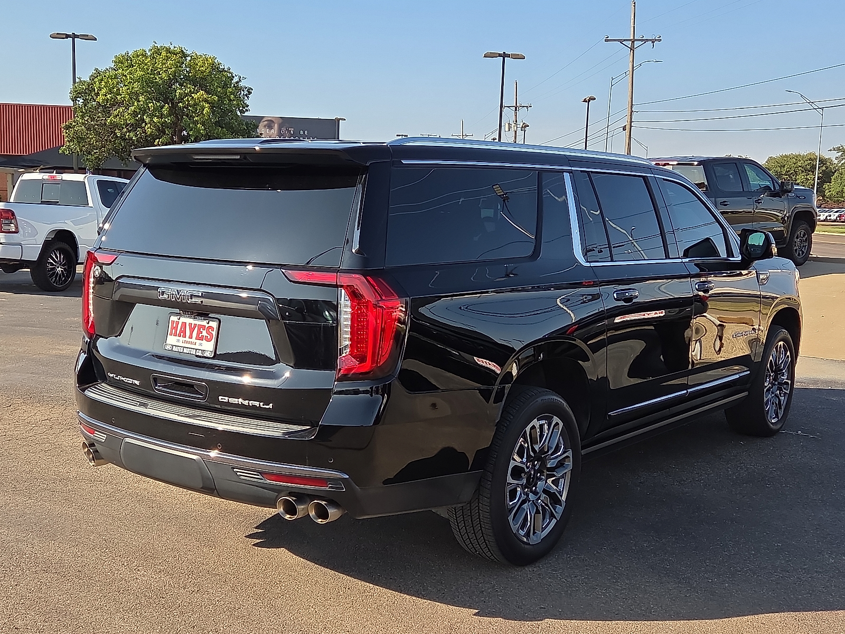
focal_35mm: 40
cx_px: 422
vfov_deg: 36.0
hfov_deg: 46.8
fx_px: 976
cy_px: 317
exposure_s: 1/769
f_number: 1.8
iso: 25
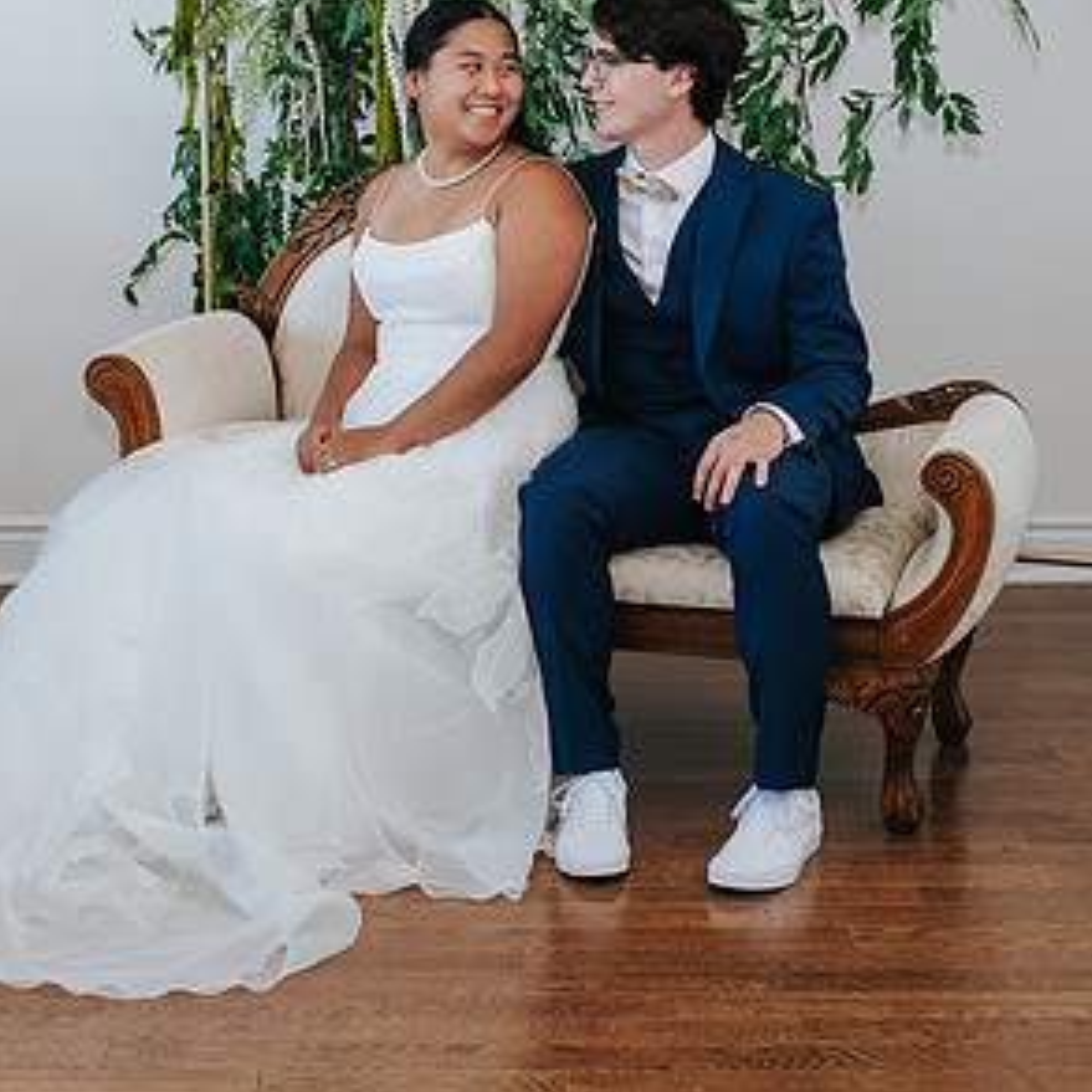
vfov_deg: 23.6
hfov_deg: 23.6
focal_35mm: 73
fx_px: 2605
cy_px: 353
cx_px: 425
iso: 800
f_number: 3.5
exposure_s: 1/200
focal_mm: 35
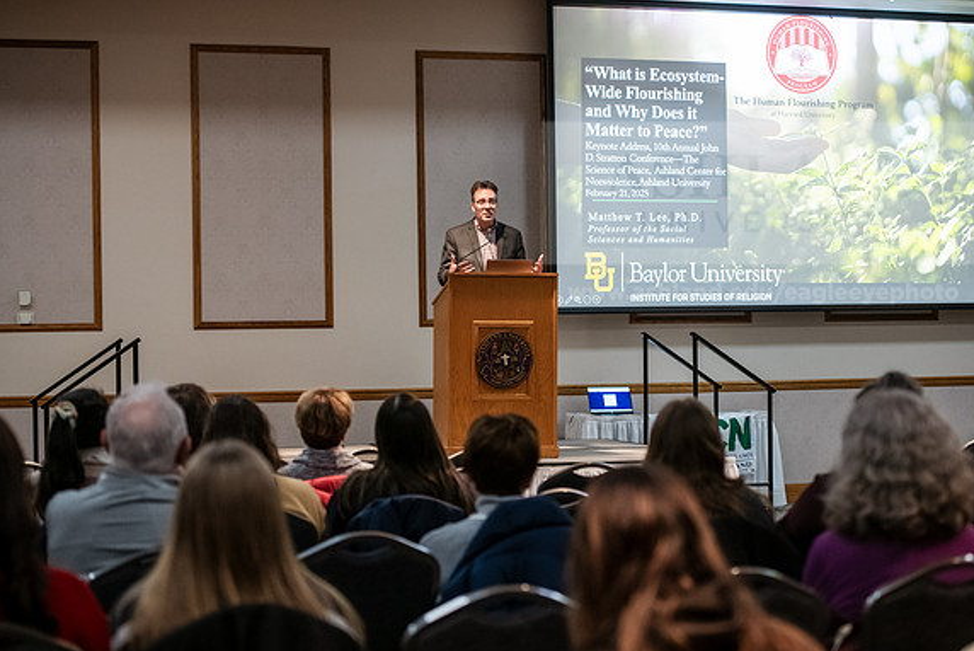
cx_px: 490
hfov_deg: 28.4
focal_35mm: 71
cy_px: 328
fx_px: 1922
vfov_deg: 19.2
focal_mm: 70
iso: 2500
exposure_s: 1/200
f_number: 3.2
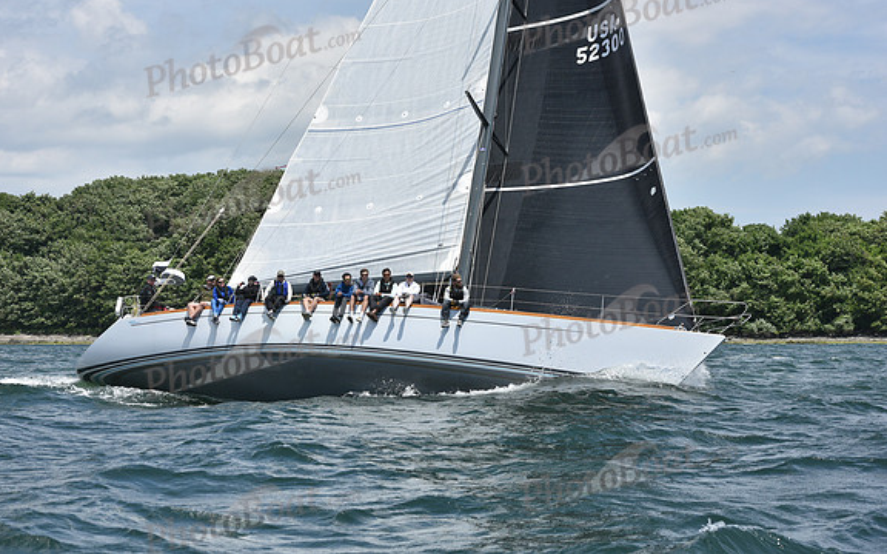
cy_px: 258
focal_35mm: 77
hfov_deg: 26.8
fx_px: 1861
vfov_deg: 16.9
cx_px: 442
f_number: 8
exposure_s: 1/1250
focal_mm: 75
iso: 250
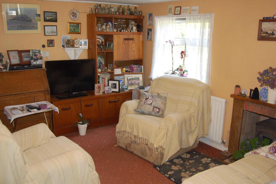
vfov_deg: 39.9
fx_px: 253
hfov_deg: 57.3
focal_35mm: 33
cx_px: 138
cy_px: 92
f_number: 3.8
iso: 400
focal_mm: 22
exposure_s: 1/60
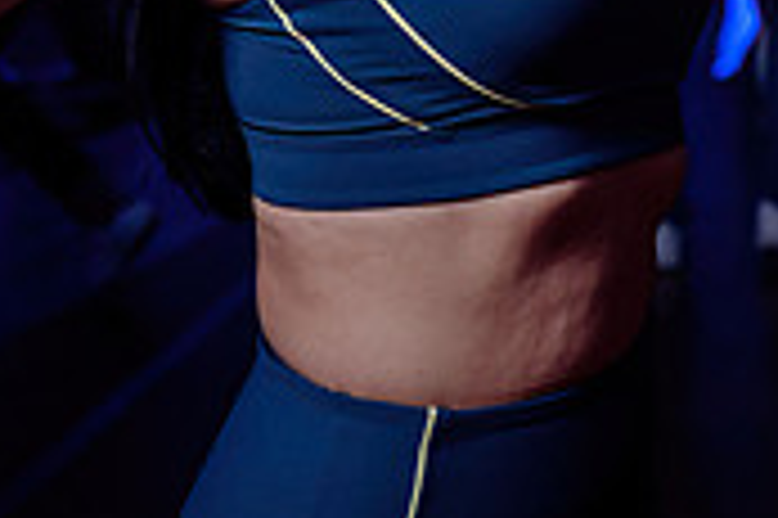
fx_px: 2936
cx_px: 1286
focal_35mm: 136
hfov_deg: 13.8
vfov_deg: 9.7
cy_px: -327
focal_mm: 34
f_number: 3.2
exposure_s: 1/80
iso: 800
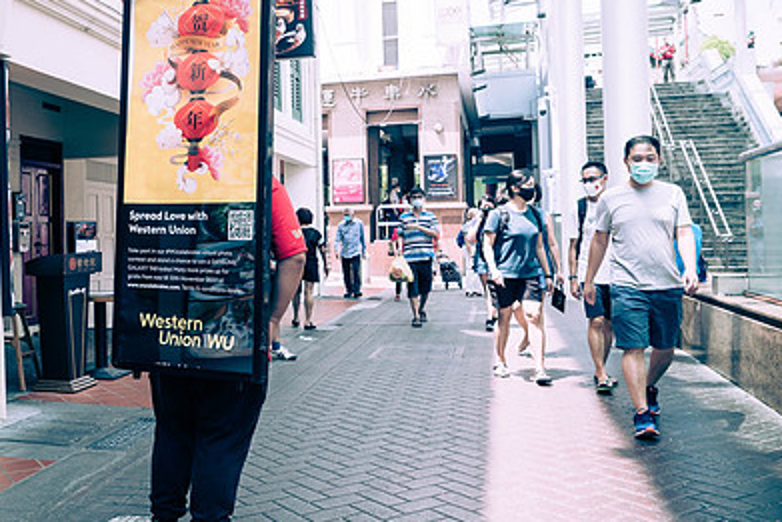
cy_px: 231
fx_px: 804
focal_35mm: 37
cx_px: 208
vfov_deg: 35.9
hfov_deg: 50.0
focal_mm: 12
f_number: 2.8
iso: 200
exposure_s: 1/800
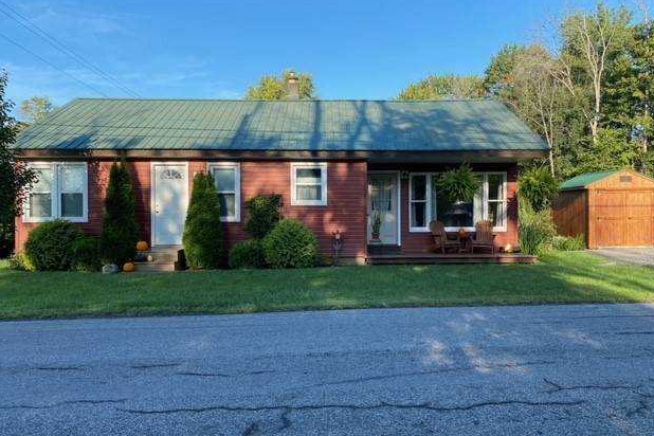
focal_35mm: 28
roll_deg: -0.7
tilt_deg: -0.9
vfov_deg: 46.4
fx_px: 509
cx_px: 338
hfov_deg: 65.5
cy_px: 215
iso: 32
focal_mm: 4.25
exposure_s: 1/912
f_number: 1.8
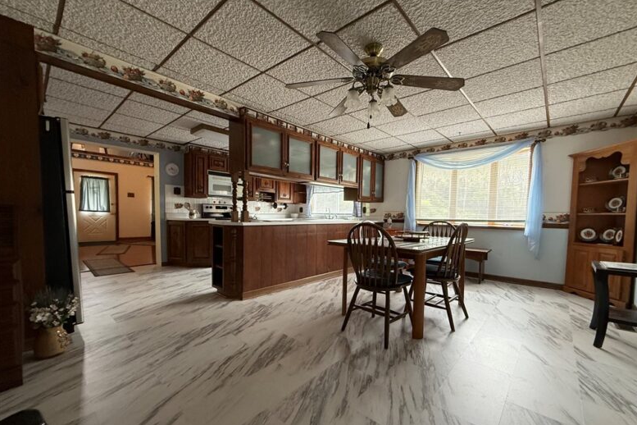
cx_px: 324
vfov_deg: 77.2
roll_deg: -1.0
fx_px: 265
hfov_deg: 100.4
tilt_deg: -2.9
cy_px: 230
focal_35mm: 15
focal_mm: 2.22
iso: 320
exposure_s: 1/87
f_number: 2.2
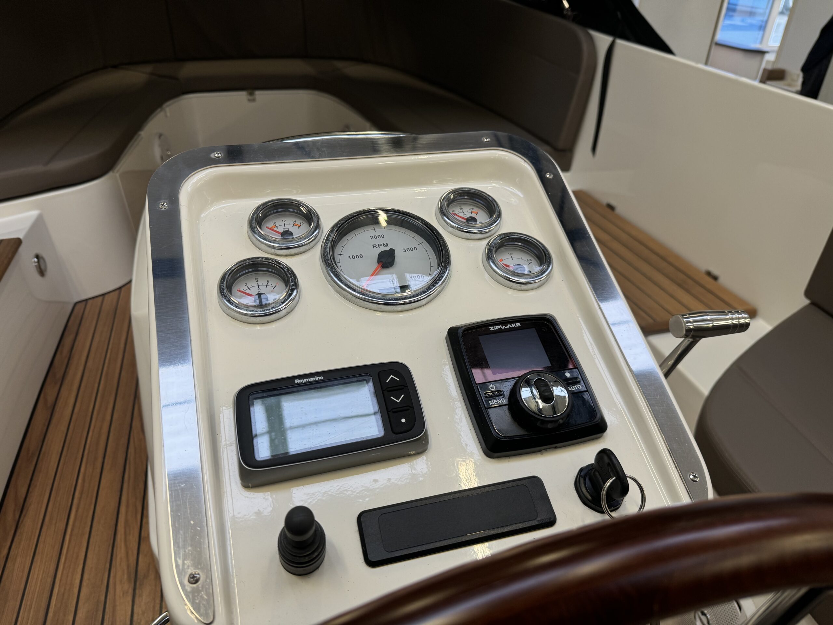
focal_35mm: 24
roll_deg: -1.2
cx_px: 416
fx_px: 578
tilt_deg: -30.9
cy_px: 312
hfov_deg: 71.6
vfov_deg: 56.8
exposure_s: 1/100
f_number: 1.78
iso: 100
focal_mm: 6.76
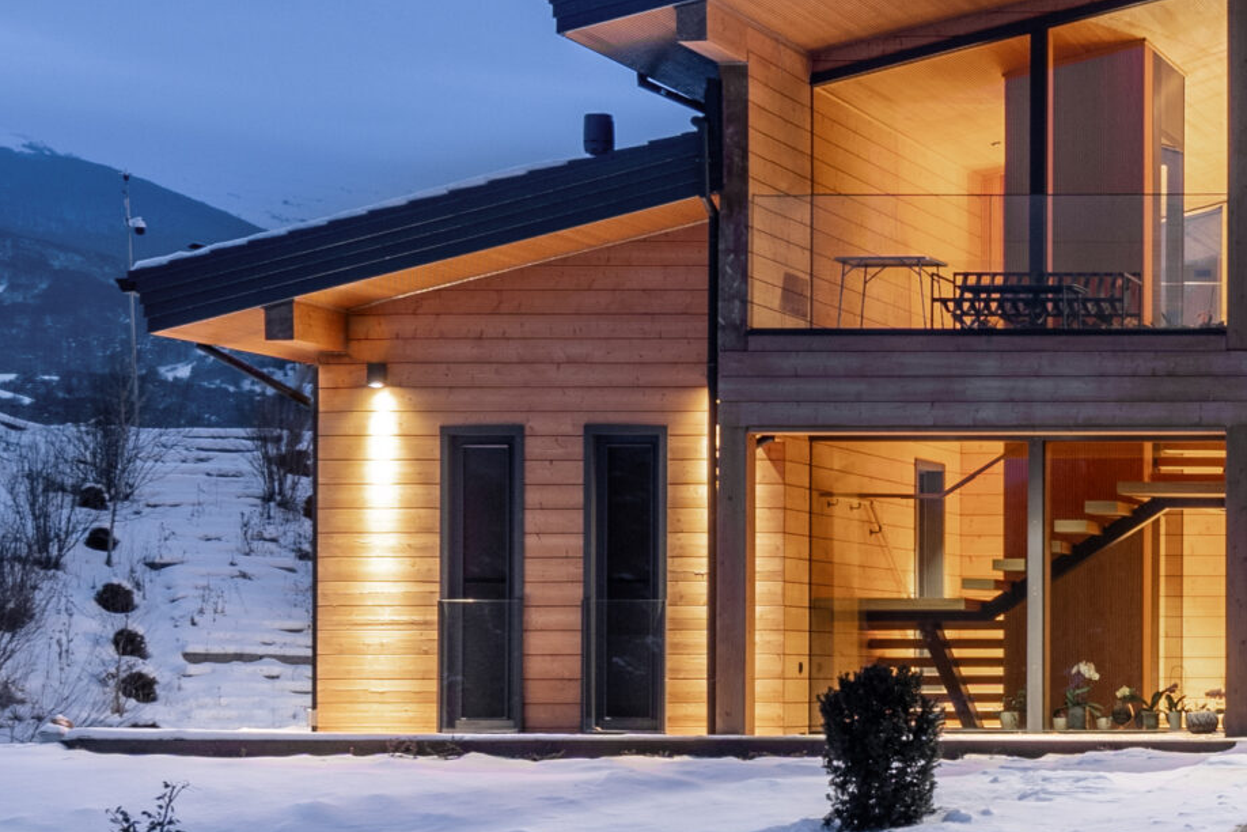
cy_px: 354
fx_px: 3187
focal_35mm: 92
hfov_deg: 20.8
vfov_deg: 14.9
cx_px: 1455
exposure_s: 3.2
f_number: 8
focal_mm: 22
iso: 200
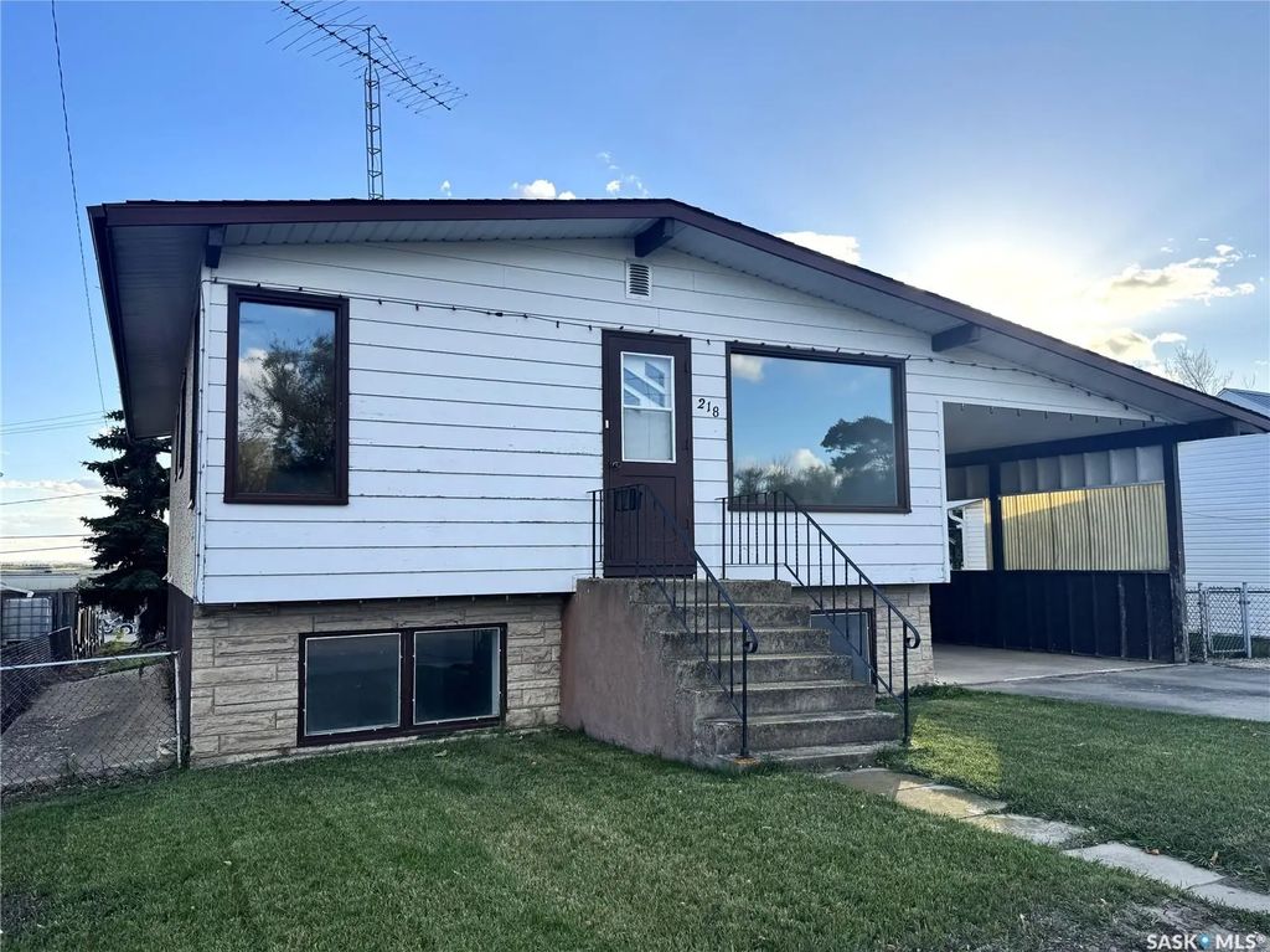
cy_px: 476
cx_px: 635
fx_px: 917
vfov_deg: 54.8
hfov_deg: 69.4
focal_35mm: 25
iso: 80
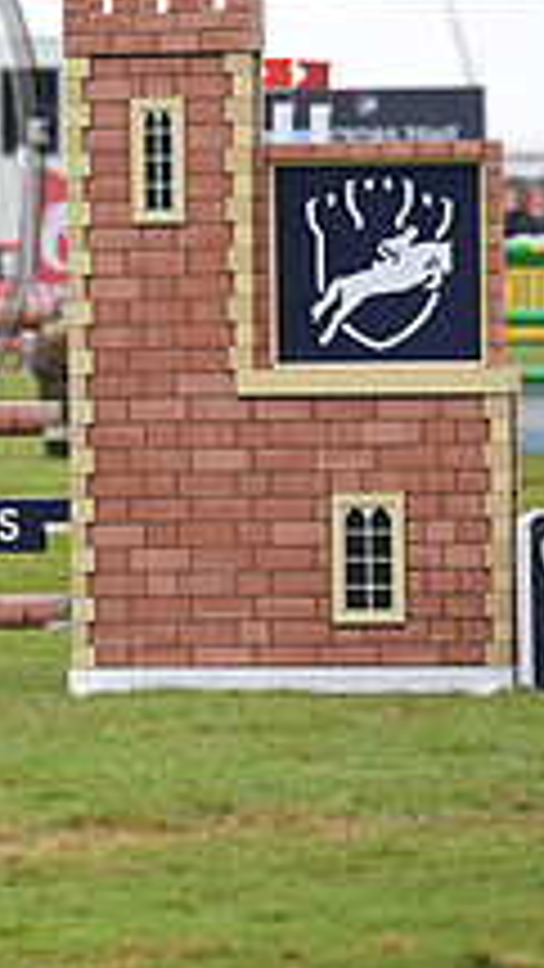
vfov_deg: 5.3
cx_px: -472
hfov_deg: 3.0
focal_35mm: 409
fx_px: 10484
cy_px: 101
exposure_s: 1/1250
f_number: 4
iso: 800
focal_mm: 145
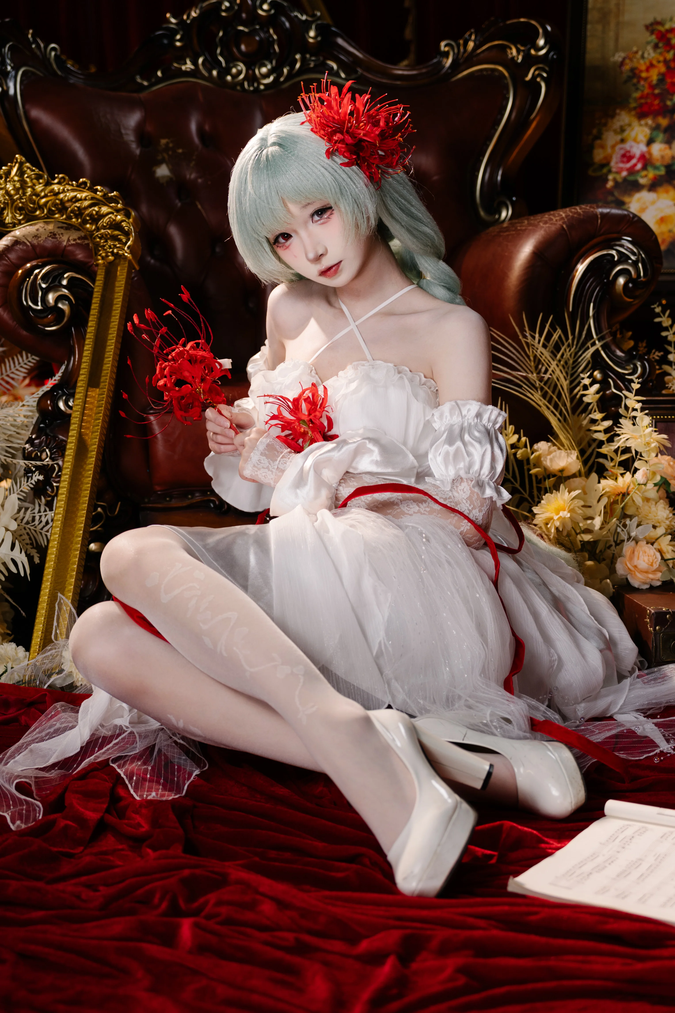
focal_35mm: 52
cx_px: 338
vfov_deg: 38.2
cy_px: 506
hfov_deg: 26.0
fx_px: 1462
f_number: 2.8
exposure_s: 1/80
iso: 125
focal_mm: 35
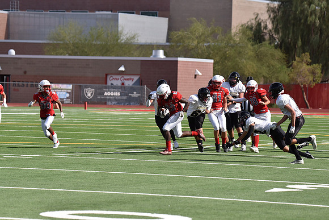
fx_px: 1828
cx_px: 164
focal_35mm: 200
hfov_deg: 10.3
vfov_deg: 6.9
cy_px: 110
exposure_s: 1/4000
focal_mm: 200
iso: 560
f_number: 5.6
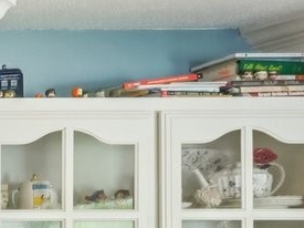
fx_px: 1132
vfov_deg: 11.1
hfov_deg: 9.2
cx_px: -782
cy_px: 325
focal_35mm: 129
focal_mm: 18
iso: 400
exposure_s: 1/20
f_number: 8
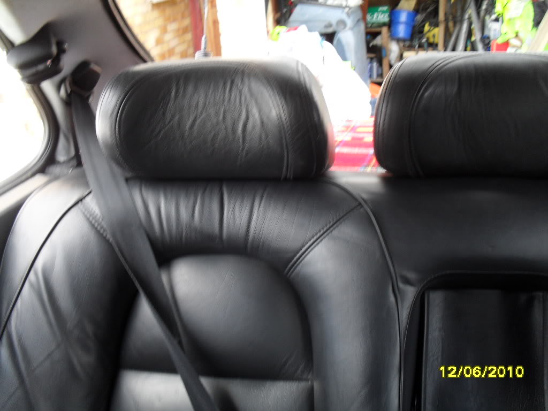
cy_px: 206
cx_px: 274
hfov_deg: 52.6
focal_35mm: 35
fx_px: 554
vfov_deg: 40.7
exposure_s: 1/45
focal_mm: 6.3
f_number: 3.2
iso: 100
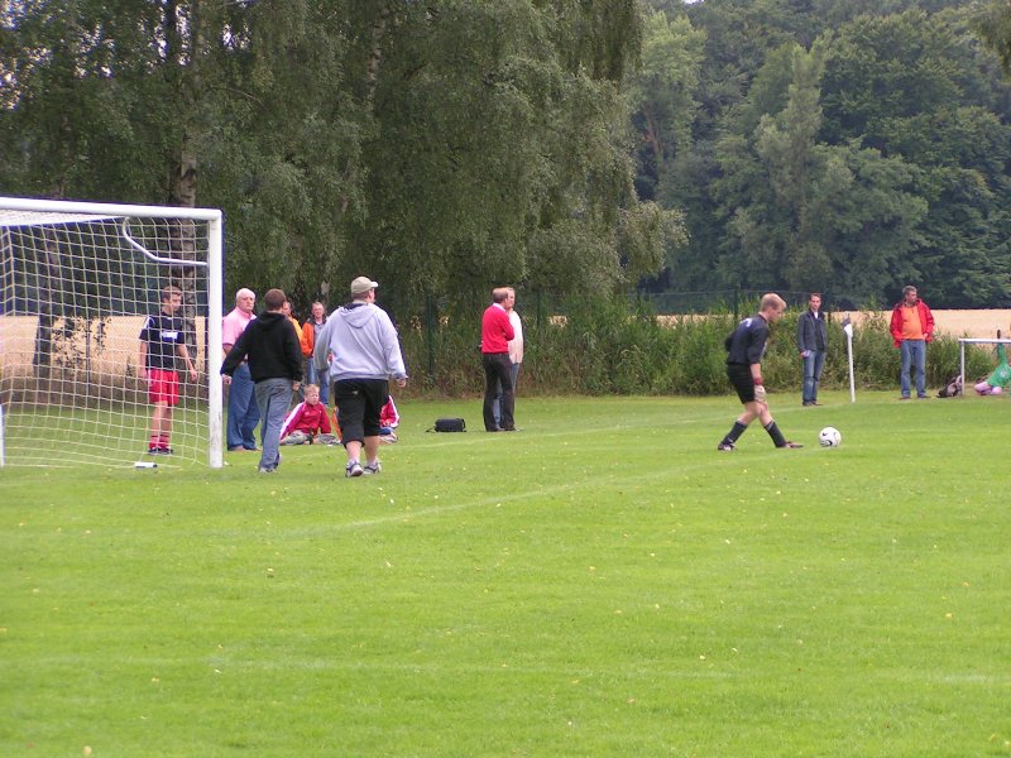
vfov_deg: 10.4
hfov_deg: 13.8
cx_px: 506
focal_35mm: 143
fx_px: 4176
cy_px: 379
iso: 64
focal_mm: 21.9
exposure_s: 1/160
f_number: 3.5
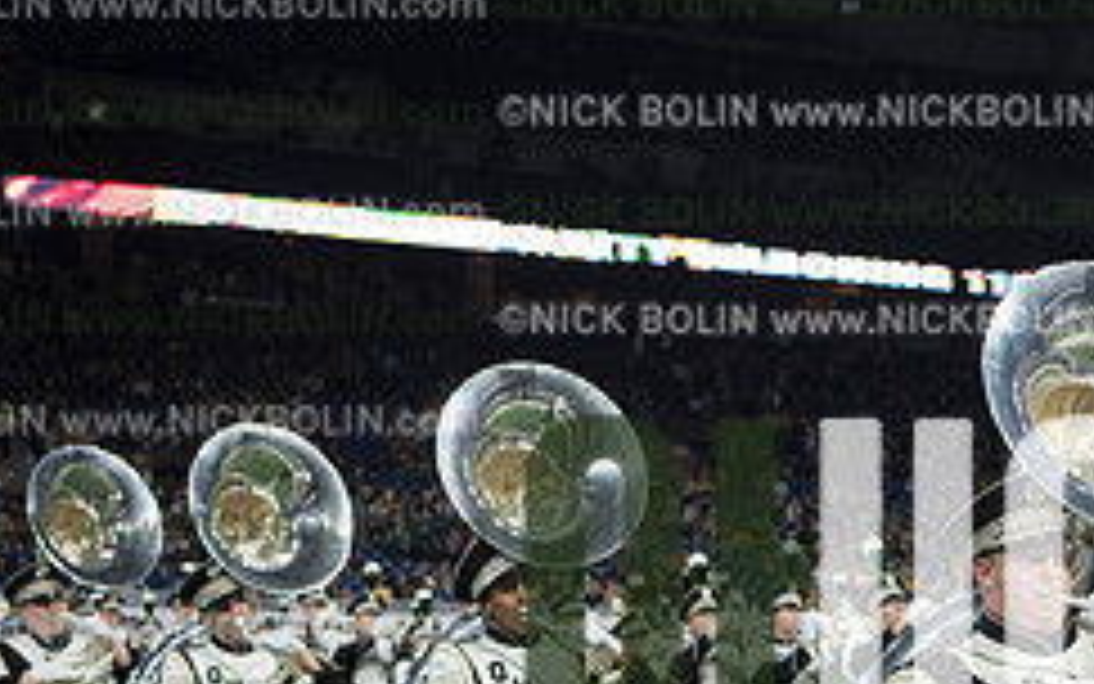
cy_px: 632
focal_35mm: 107
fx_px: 3191
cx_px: 842
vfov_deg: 12.1
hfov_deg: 19.3
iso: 1250
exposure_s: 1/1250
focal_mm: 44
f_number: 2.8
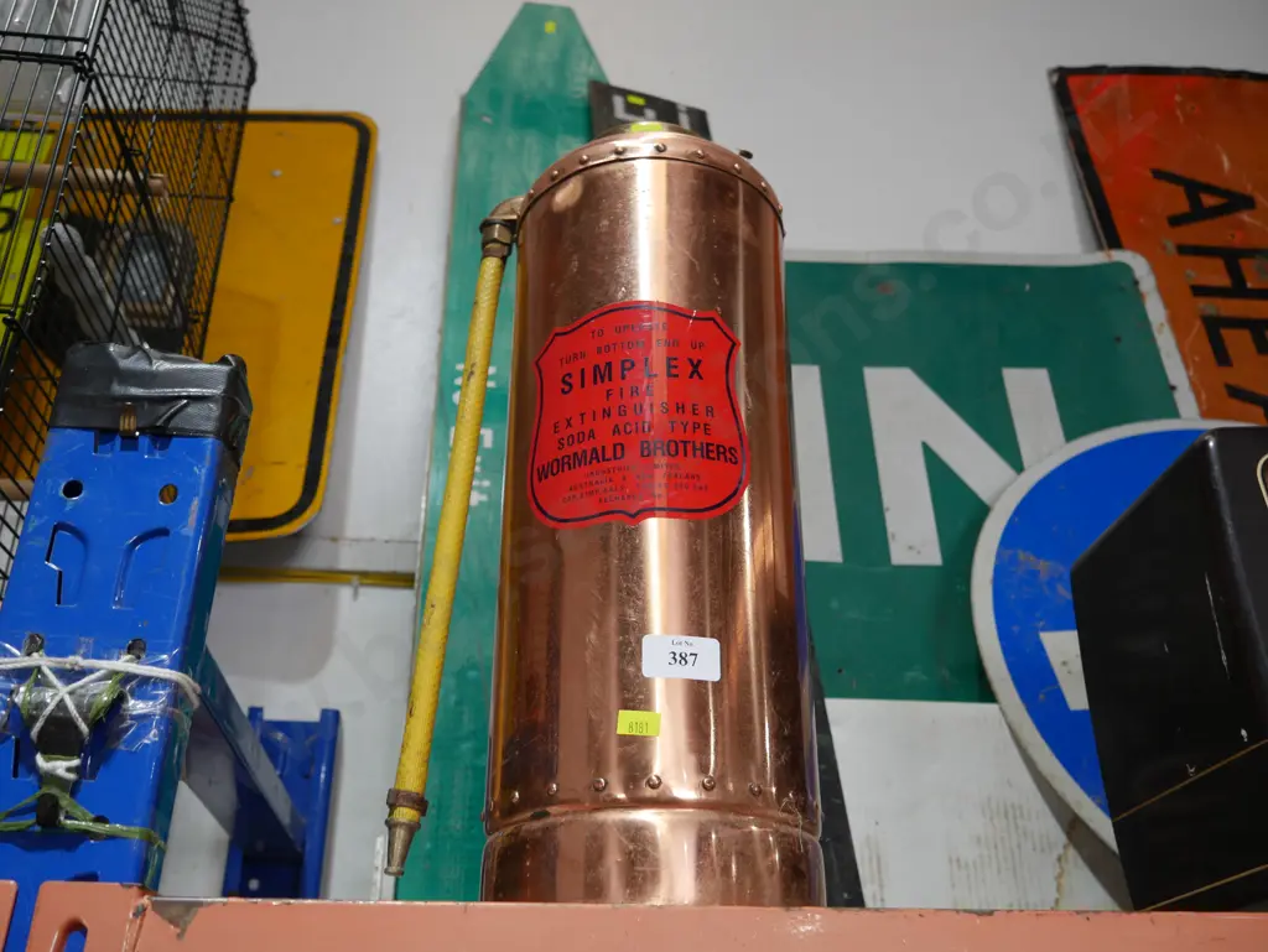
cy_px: 476
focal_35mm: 32
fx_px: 1173
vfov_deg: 44.2
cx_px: 634
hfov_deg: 56.8
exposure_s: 1/60
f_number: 3.6
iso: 250
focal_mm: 16
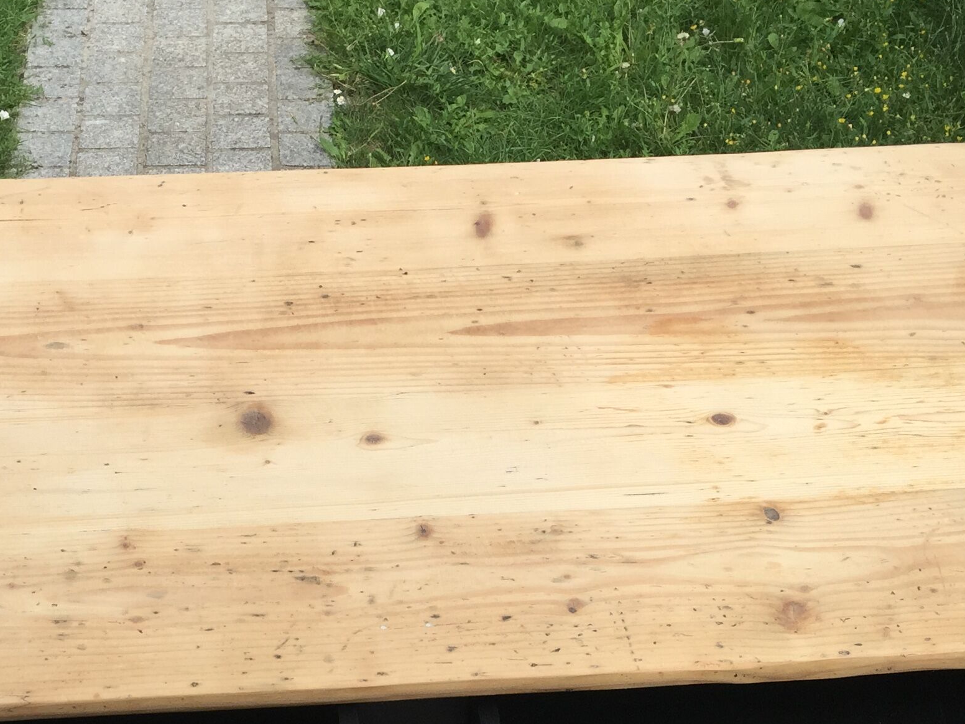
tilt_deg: -47.7
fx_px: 1701
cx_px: 376
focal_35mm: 61
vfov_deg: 23.3
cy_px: 677
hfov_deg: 31.6
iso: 32
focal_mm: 4.15
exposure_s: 1/964
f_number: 2.2
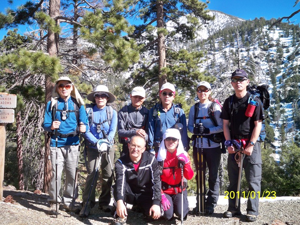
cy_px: 112
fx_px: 303
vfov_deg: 40.7
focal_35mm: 35
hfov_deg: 52.6
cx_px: 150
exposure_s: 1/400
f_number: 3.1
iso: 80
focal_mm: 6.3
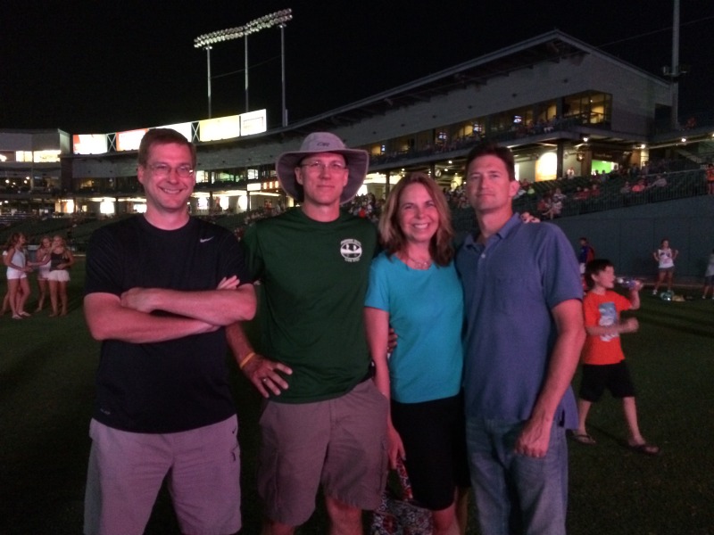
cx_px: 357
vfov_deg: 48.2
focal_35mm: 29
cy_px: 268
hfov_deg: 61.7
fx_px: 598
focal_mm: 4.15
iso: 640
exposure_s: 1/15
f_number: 2.2
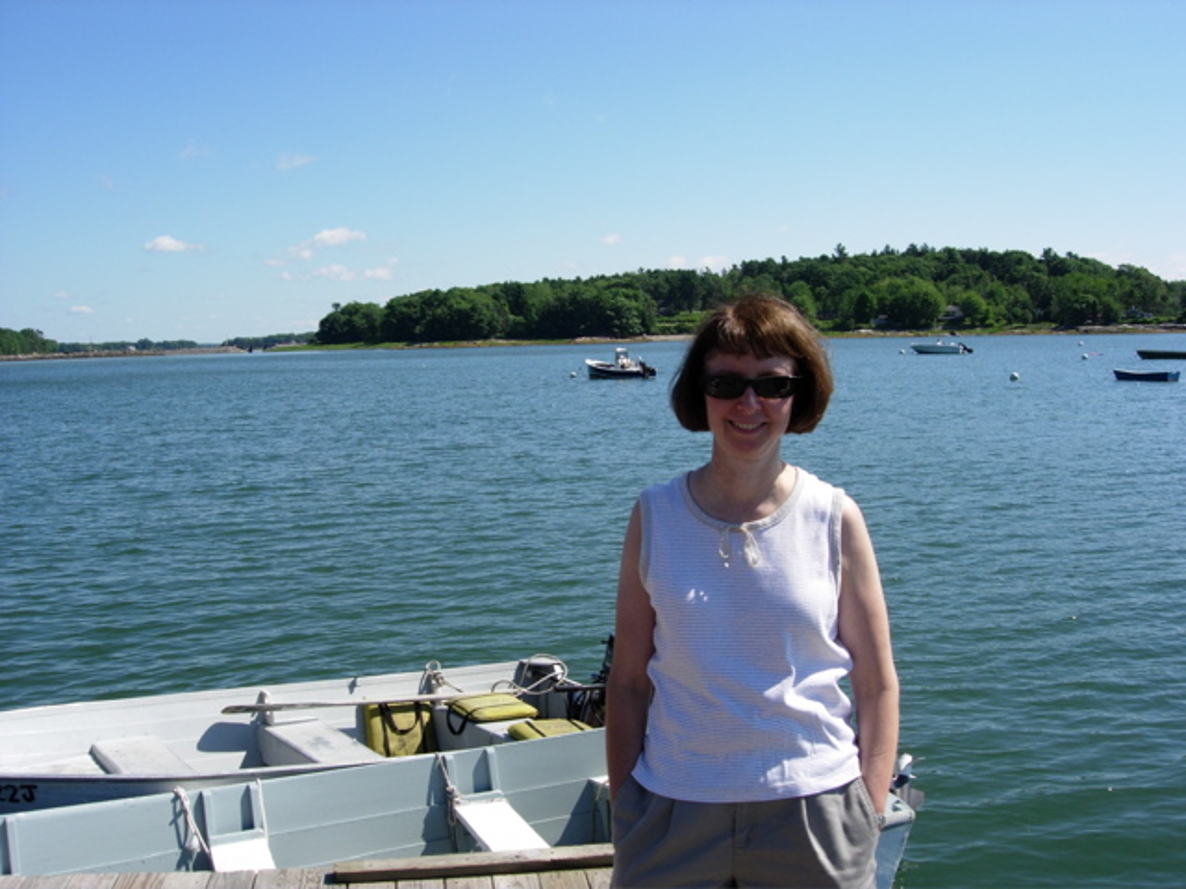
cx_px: 593
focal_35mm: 38
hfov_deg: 49.0
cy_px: 444
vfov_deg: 37.7
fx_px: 1302
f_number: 4.8
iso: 64
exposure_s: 1/683
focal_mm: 7.8
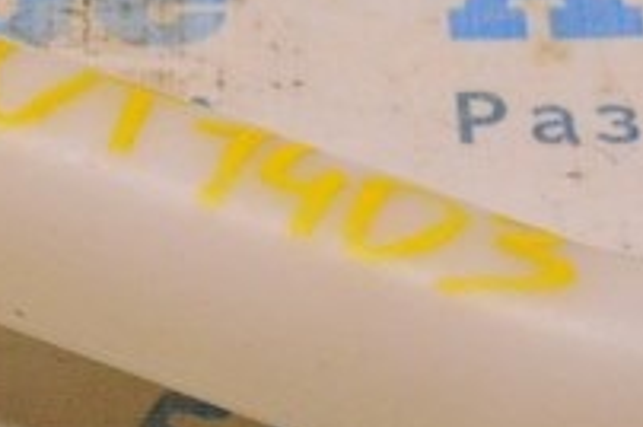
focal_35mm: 191
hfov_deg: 10.8
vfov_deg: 7.2
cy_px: 362
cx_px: 159
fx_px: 3398
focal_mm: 25
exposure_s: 1/400
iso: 1600
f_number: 4
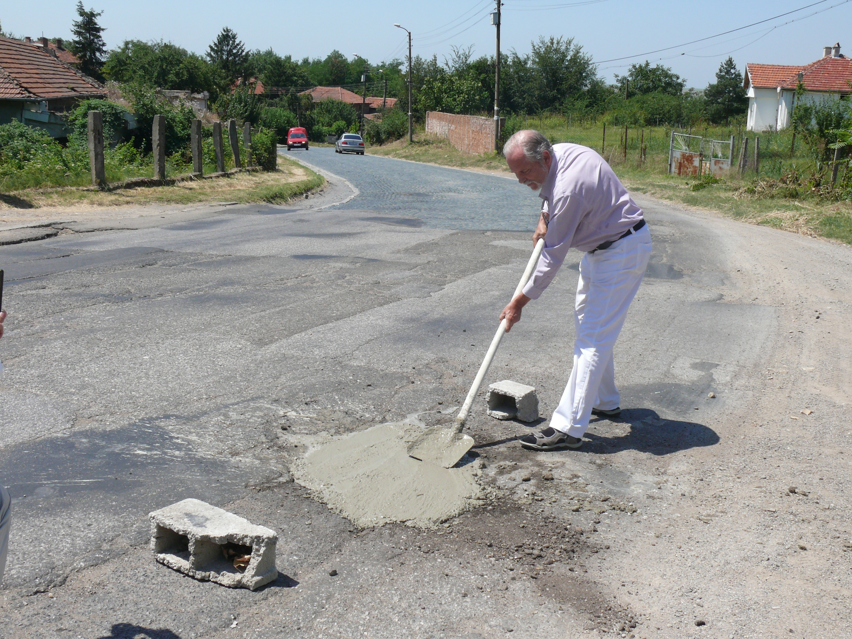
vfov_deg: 36.8
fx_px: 960
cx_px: 426
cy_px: 320
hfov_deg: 47.9
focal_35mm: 39
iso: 100
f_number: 6.3
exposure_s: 1/400
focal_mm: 8.1
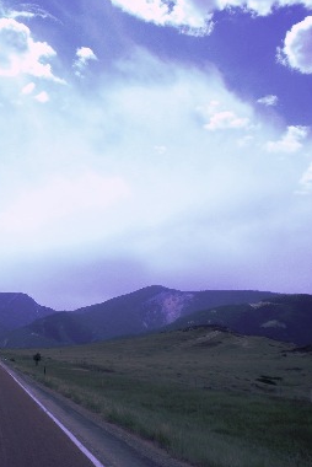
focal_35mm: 49
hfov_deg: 26.9
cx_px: 53
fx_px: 636
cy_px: 232
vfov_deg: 40.3
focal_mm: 6.3
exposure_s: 1/1000
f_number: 4.6
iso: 80
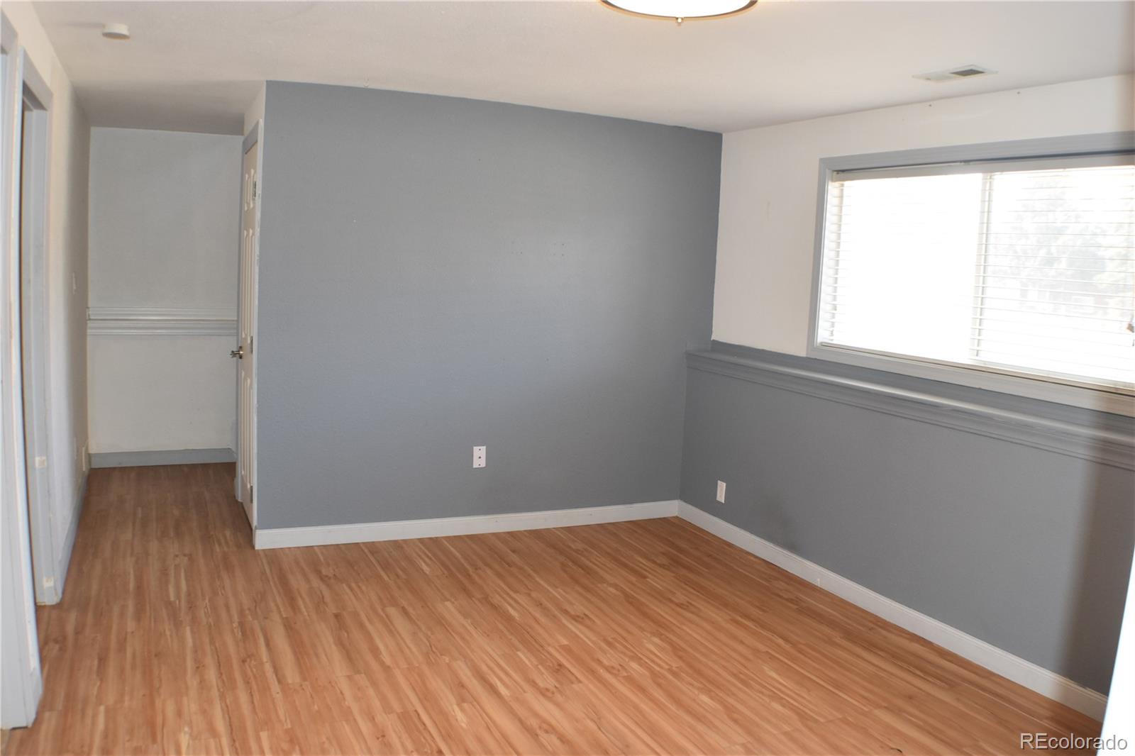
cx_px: 568
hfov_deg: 51.3
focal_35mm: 38
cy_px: 378
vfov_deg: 35.5
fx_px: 1182
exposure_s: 1/100
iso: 800
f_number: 5
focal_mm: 25
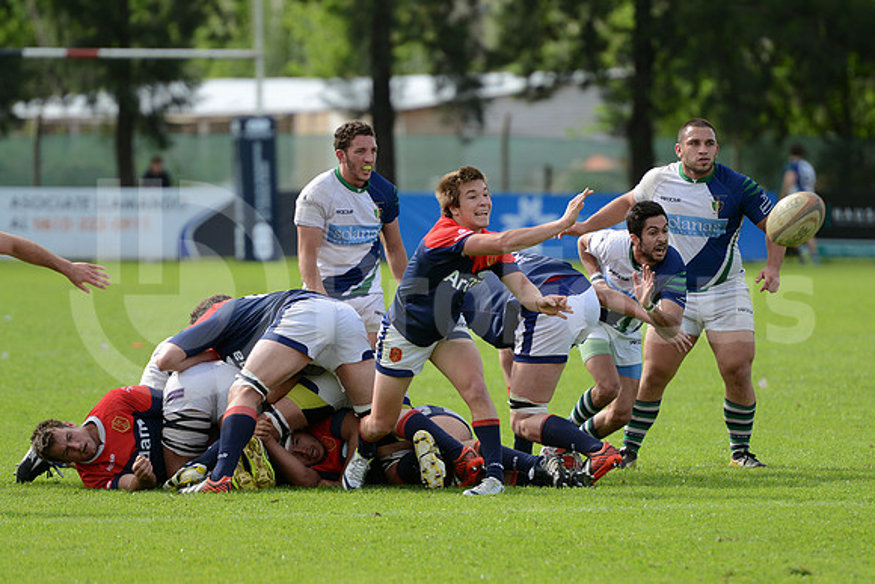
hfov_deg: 7.6
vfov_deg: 5.1
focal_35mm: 270
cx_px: 438
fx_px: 6564
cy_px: 292
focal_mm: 270
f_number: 4
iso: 400
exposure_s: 1/800
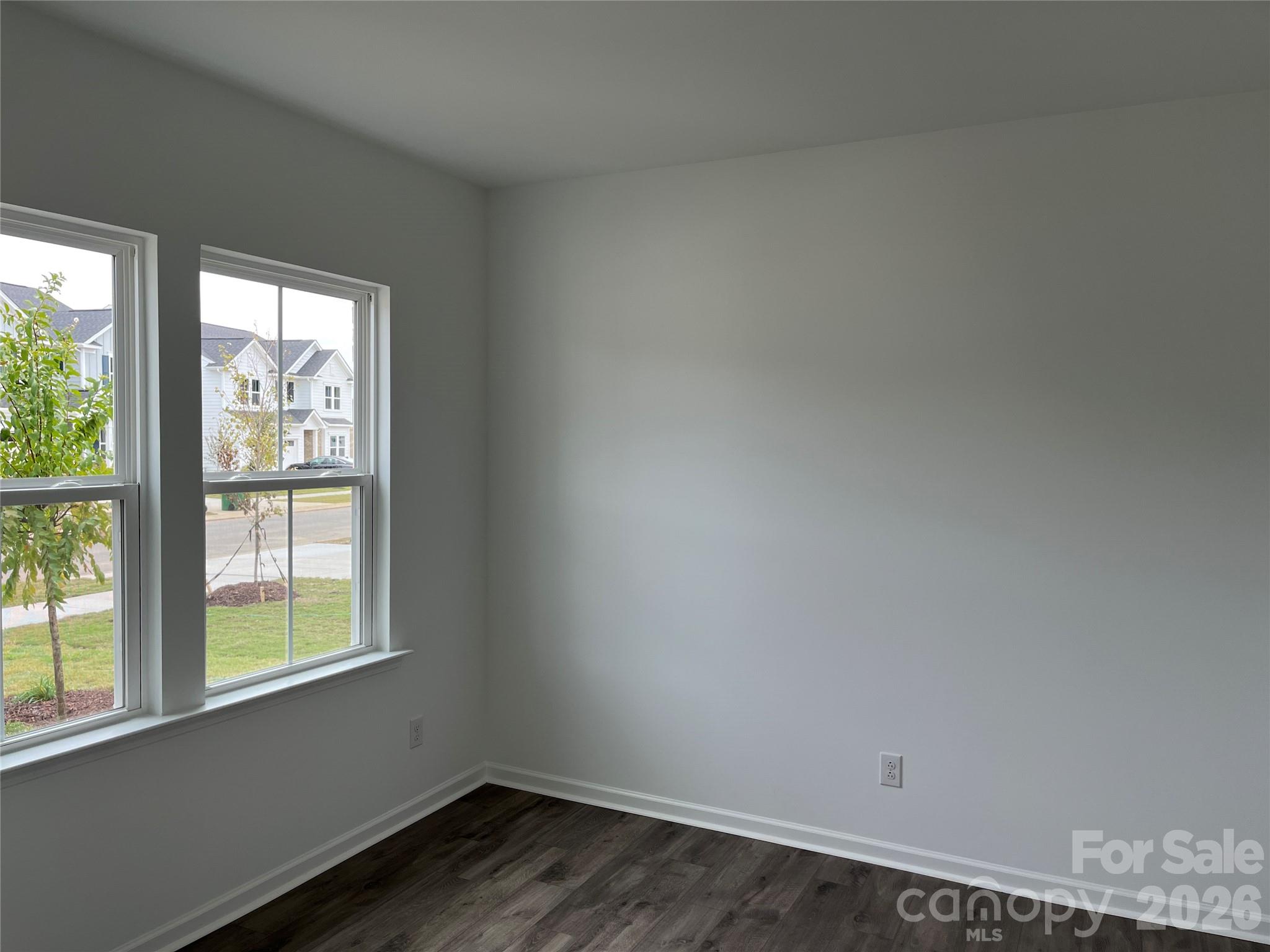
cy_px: 476
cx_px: 635
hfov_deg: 67.3
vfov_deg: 53.1
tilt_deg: -3.0
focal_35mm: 26
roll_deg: -0.2
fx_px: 954
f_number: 1.6
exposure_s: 1/309
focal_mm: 5.1
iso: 50
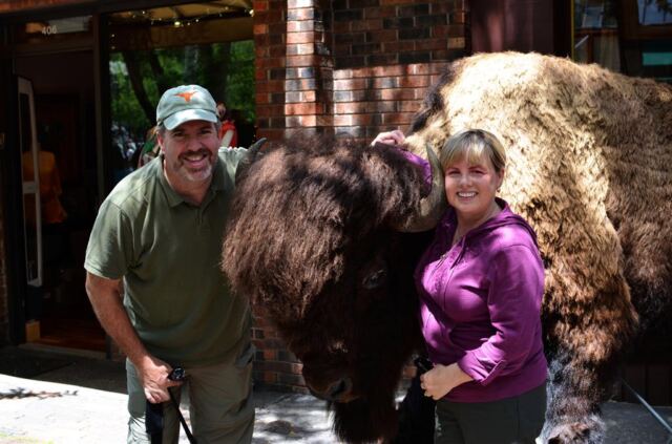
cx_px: 336
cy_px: 222
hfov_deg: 37.9
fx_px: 977
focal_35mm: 52
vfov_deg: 25.6
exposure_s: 1/80
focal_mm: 35
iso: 100
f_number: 4.5
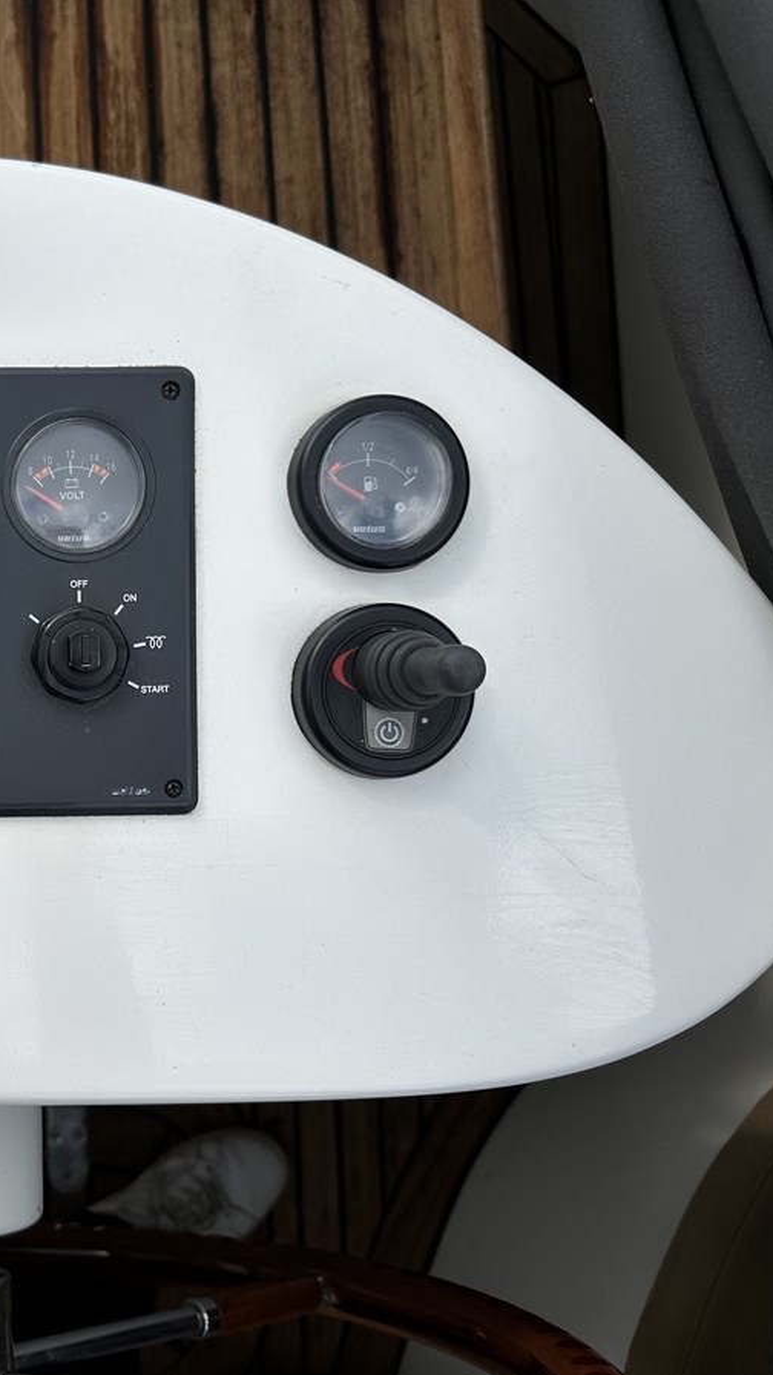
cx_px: -66
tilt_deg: -77.7
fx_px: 1275
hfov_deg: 30.4
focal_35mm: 35
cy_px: 689
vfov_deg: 56.6
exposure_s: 1/3155
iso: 80
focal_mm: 6.86
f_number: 1.78
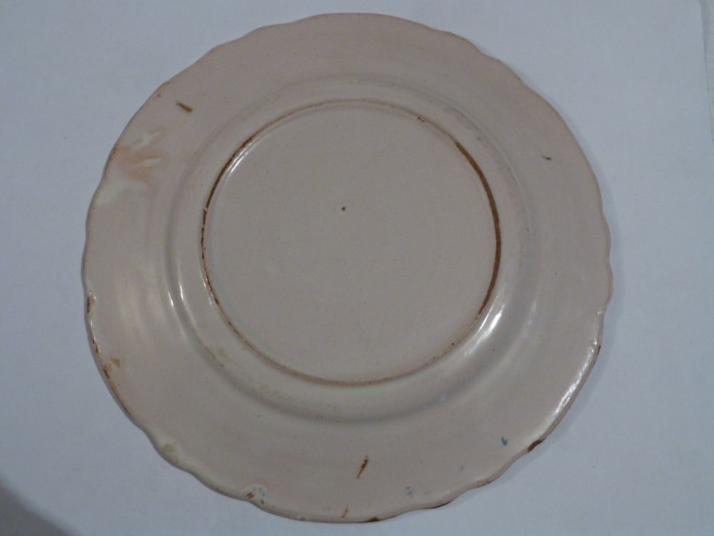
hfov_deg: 42.9
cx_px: 357
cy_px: 268
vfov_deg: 32.9
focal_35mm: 44
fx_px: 908
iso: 400
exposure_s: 1/15
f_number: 3.2
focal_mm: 7.8
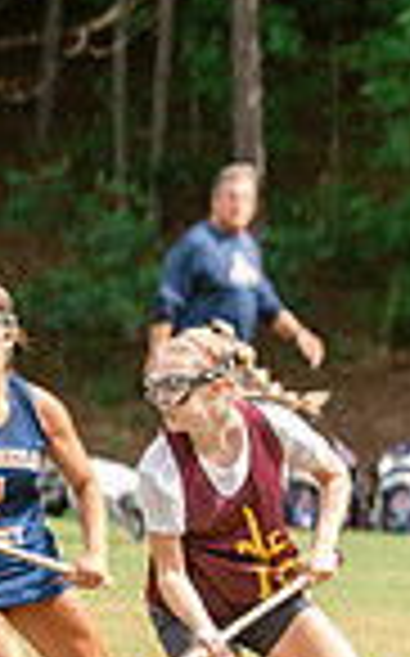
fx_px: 14492
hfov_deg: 1.6
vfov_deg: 2.6
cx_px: 1298
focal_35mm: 809
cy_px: 371
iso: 250
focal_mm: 200
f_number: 4.5
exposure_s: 1/1250
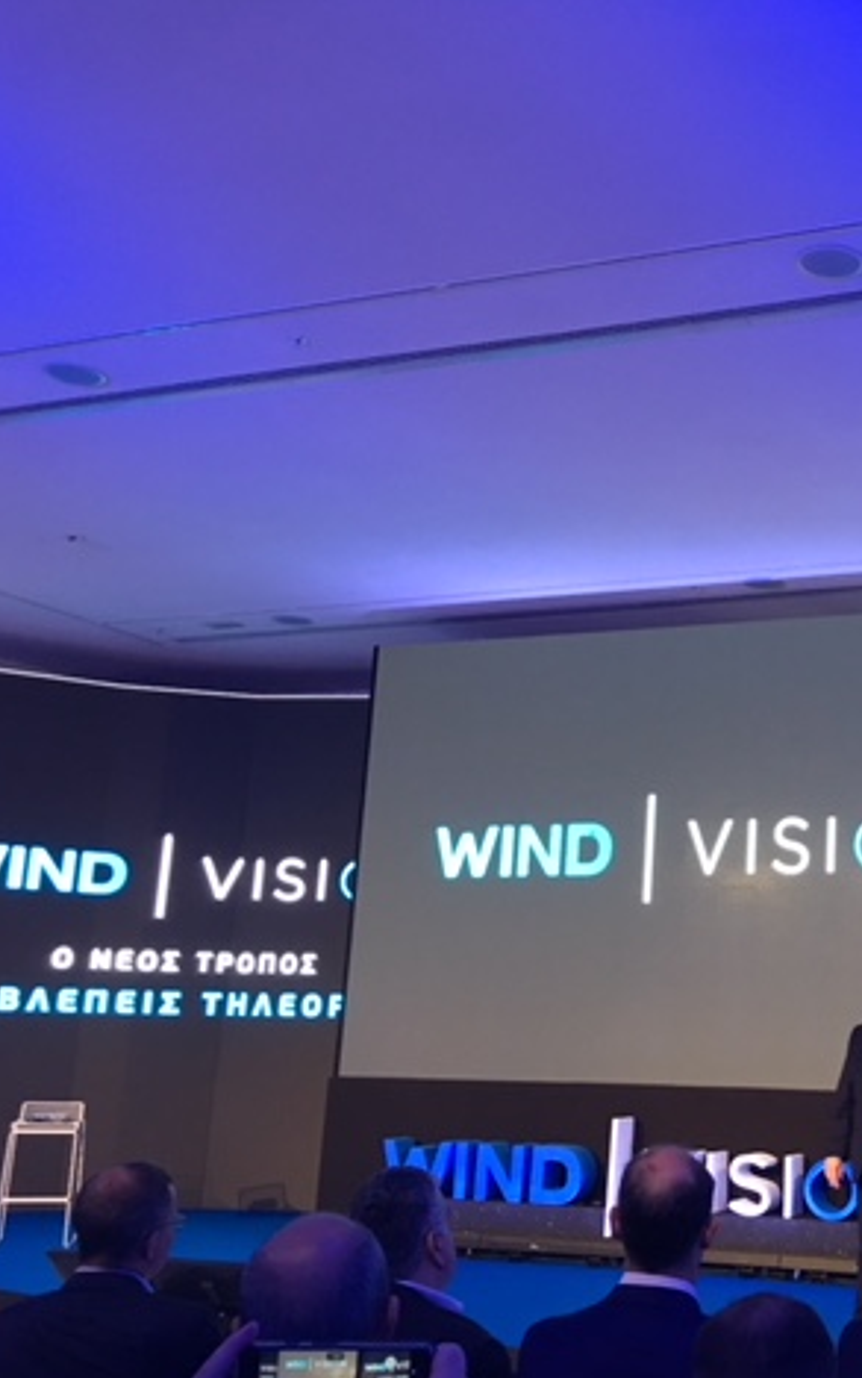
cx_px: 865
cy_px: 701
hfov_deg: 28.6
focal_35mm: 42
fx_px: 1577
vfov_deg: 47.2
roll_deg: -2.2
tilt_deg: +12.9
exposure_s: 1/17
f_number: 2.2
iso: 80
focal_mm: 4.15
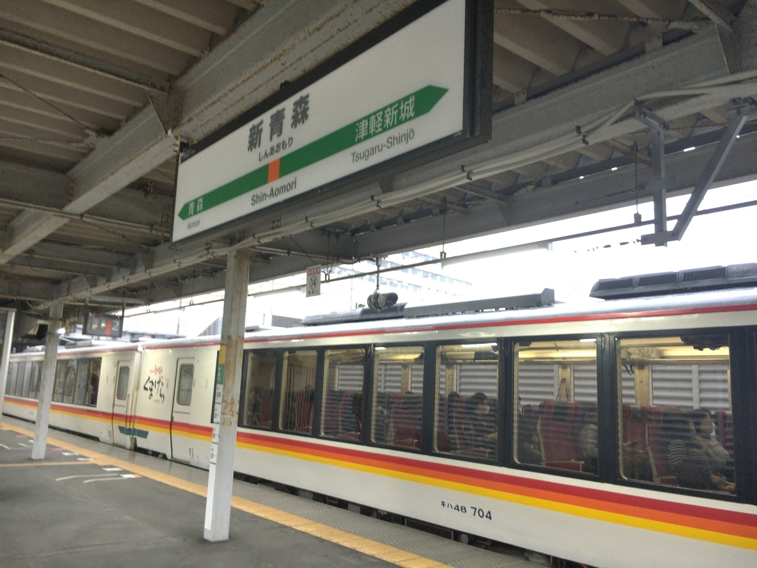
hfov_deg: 61.7
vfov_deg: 48.2
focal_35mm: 29
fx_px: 634
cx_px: 378
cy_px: 284
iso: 100
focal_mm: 4.15
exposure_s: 1/30
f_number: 2.2
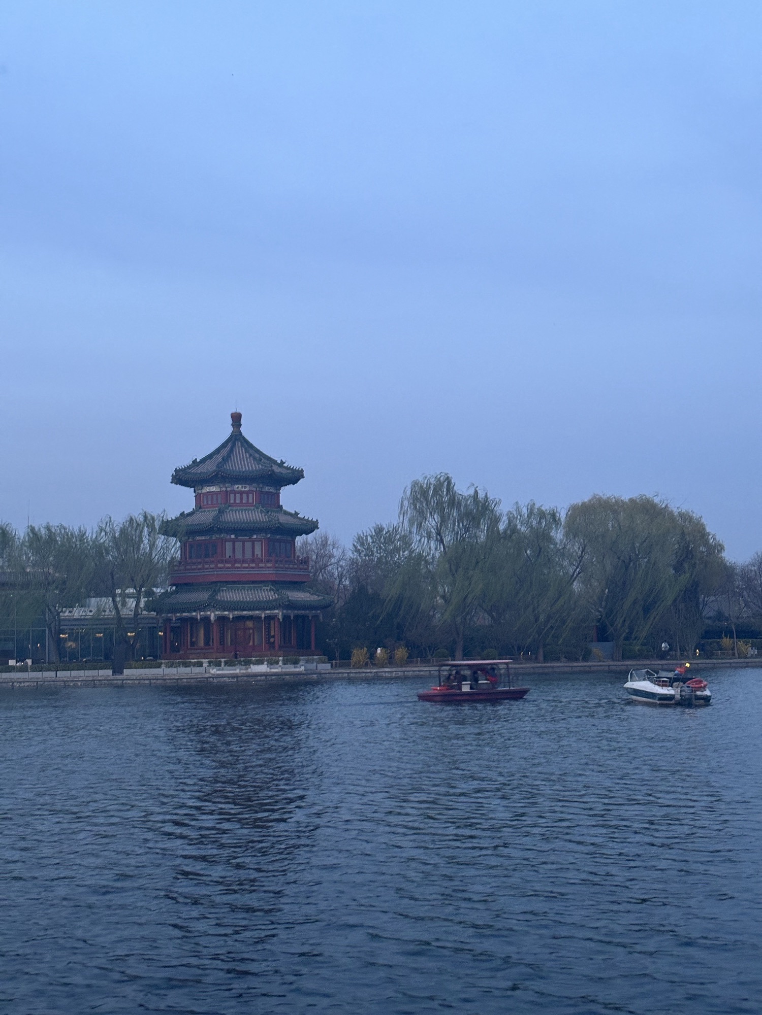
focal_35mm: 52
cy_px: 508
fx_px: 1526
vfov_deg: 36.8
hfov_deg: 28.0
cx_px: 381
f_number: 1.6
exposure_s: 1/40
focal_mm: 5.96
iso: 250
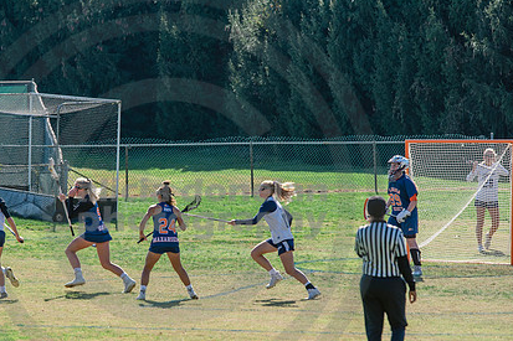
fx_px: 4002
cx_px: 164
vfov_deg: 4.9
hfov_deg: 7.3
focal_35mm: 281
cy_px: 204
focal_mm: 200
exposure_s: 1/1250
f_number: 4.5
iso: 250
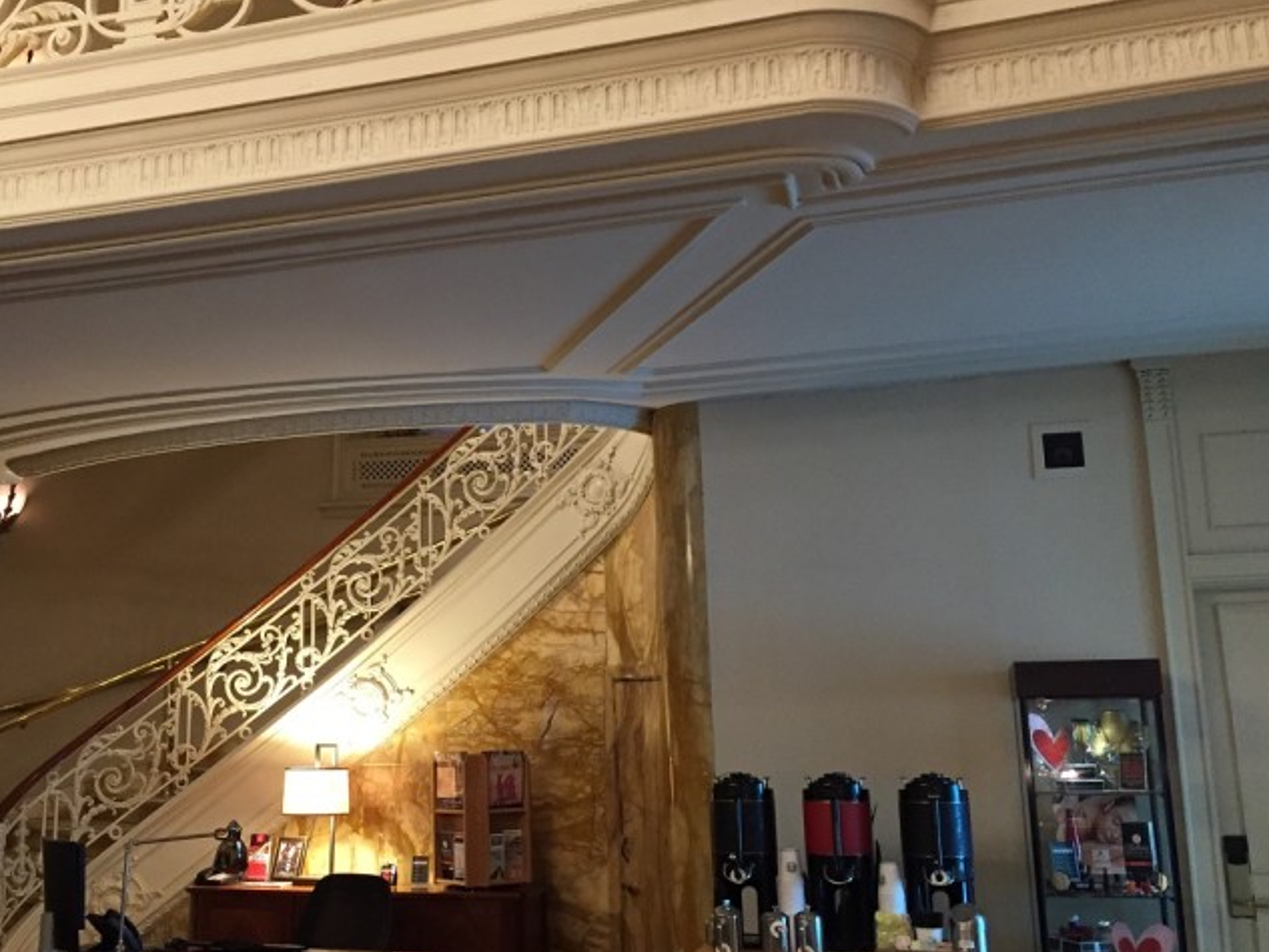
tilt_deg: +10.7
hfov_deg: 48.5
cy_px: 480
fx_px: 1393
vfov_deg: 37.7
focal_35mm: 38
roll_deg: +0.3
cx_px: 475
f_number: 2.2
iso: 160
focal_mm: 4.15
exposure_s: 1/30
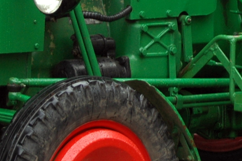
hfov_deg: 4.5
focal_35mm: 455
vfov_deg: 3.0
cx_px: 204
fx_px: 3057
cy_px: -57
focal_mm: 70
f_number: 4.5
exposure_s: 1/80
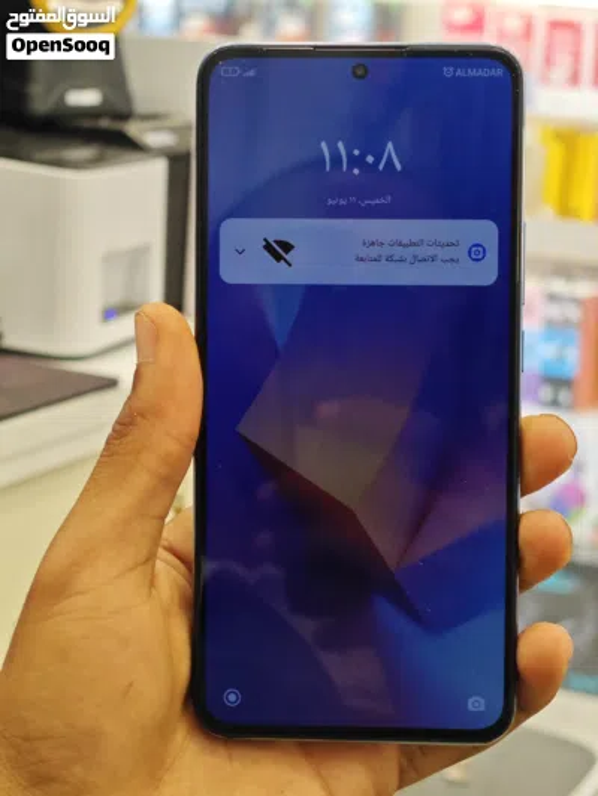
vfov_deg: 26.0
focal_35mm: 75
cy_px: 398
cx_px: 299
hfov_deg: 19.6
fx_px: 1727
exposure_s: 1/100
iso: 250
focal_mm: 10
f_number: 2
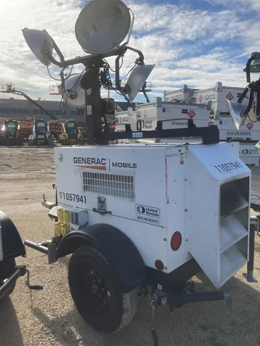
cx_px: 130
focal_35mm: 28
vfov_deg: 63.4
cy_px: 173
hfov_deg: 49.8
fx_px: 280
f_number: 1.8
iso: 20
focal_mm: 3.99
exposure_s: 1/3003
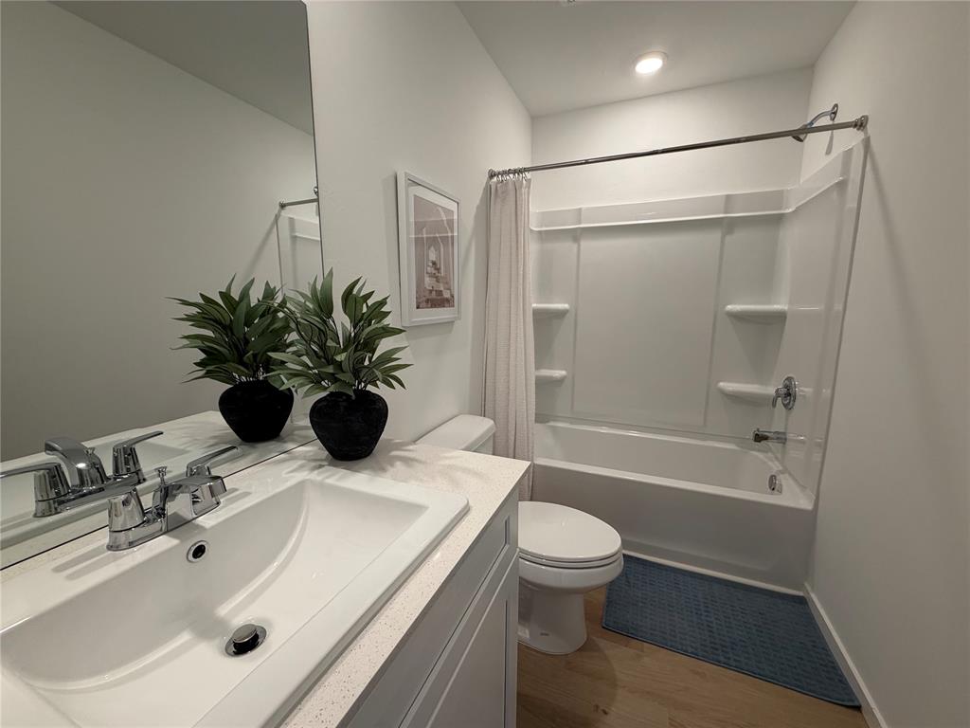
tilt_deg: -7.7
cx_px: 485
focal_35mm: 14
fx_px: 392
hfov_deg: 102.1
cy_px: 364
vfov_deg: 85.7
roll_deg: +0.2
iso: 200
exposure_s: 1/120
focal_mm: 2.22
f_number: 2.2
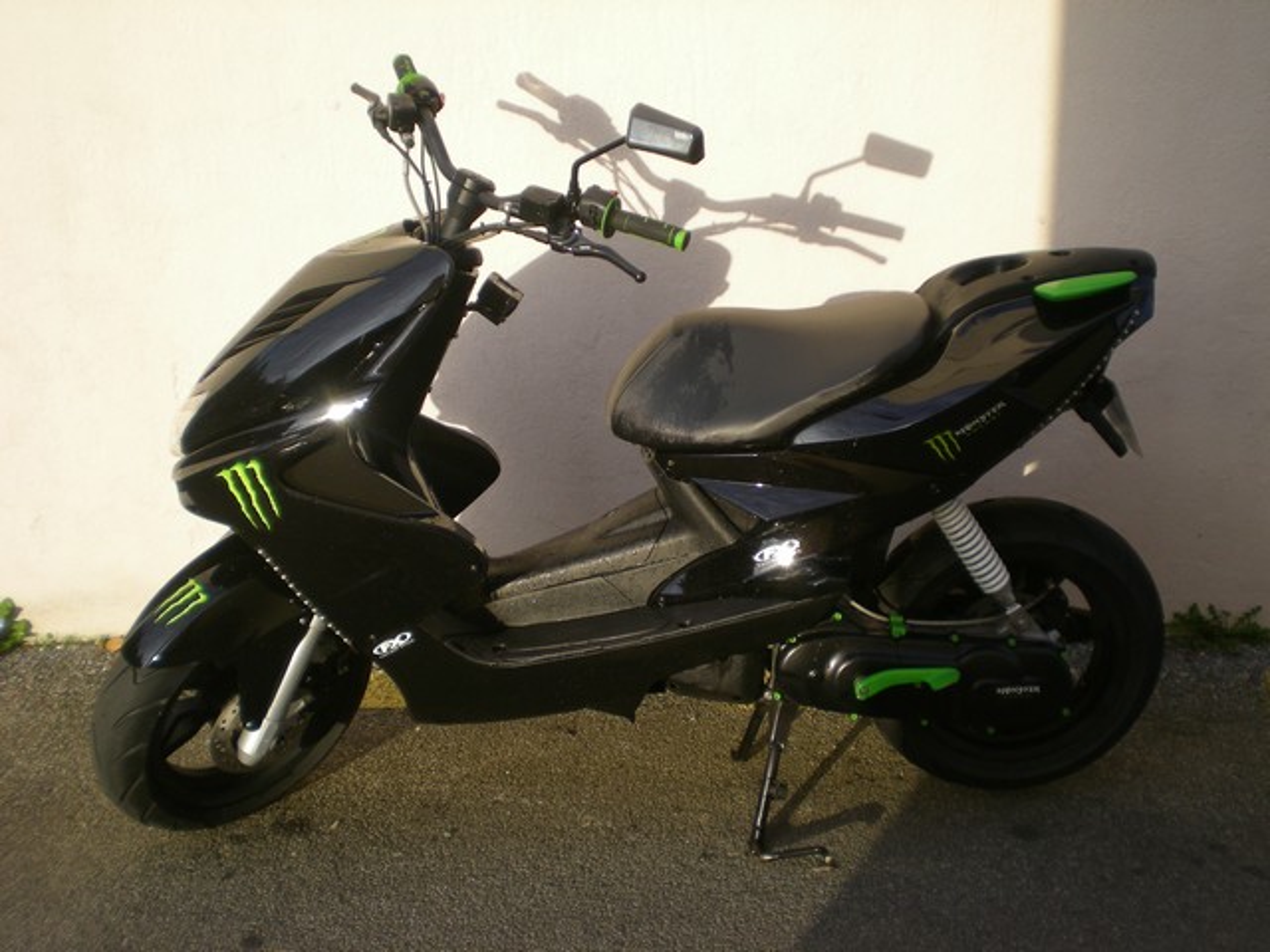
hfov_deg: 42.9
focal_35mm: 44
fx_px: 1614
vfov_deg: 32.9
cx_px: 635
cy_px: 476
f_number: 3.5
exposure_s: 1/238
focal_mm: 7.4
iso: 50
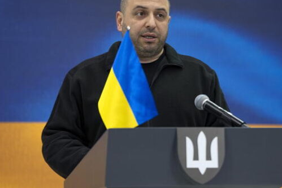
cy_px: 80
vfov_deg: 4.9
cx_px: 192
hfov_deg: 7.4
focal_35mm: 279
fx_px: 2186
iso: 500
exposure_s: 1/250
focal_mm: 200
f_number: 2.8
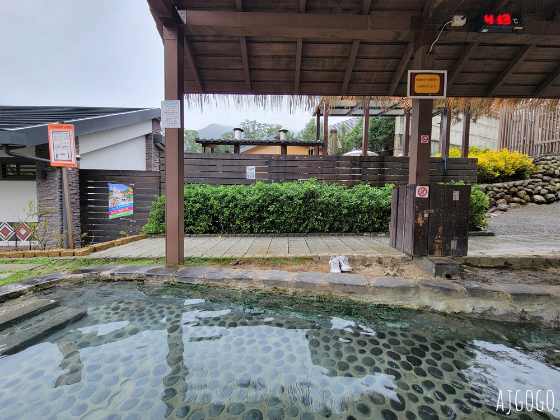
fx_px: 210
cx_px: 280
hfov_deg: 106.2
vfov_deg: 89.9
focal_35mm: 13
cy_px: 210
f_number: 2.2
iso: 80
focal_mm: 2.2
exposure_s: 1/120
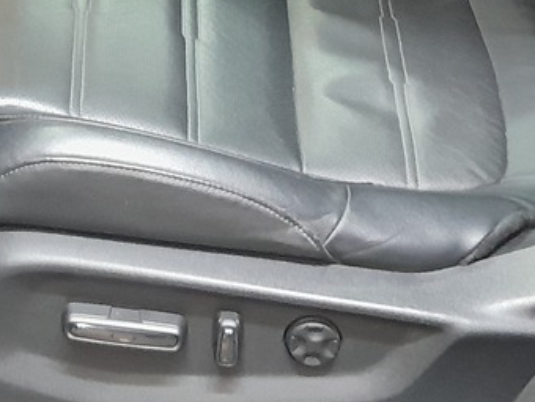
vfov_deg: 12.1
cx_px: -9
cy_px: -377
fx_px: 1700
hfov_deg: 17.4
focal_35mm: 110
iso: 320
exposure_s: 1/25
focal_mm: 4
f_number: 1.8
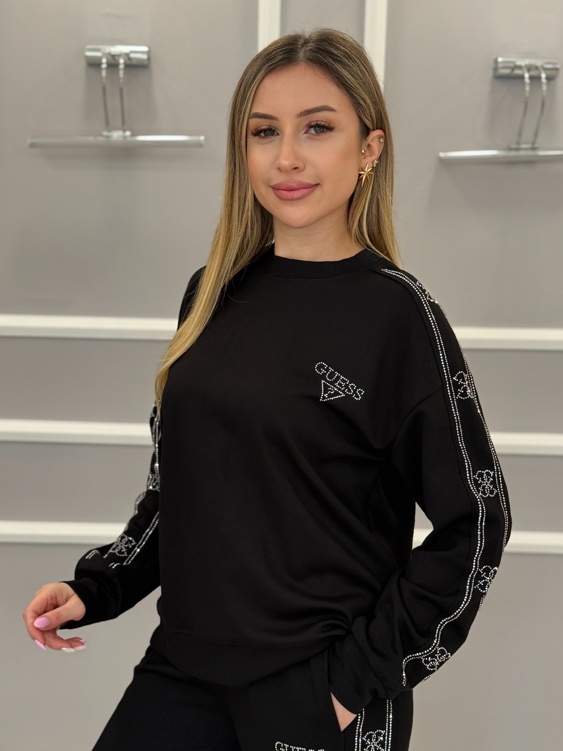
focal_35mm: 54
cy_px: 421
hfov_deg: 27.0
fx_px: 1171
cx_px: 283
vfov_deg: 35.5
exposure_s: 1/112
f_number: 1.78
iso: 100
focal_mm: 6.76
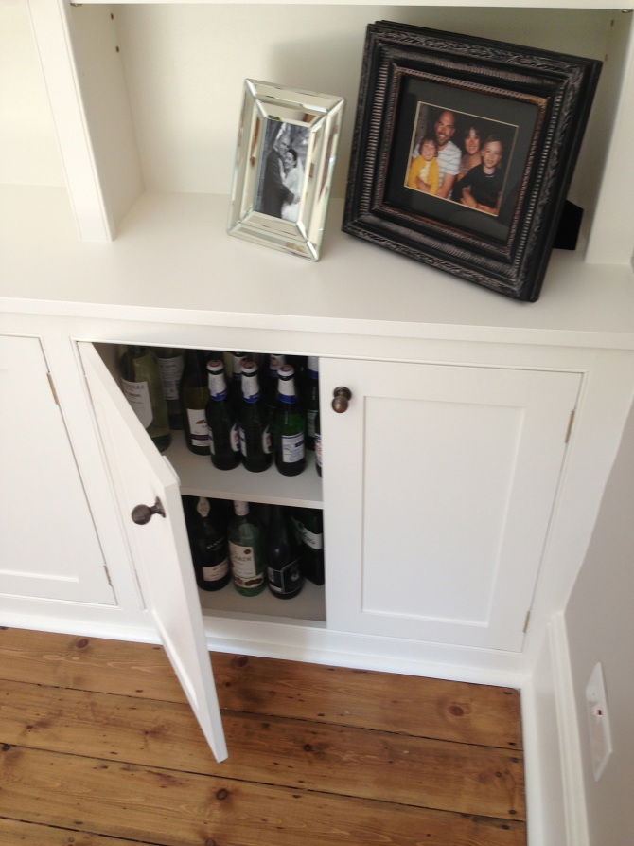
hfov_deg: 43.0
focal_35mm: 33
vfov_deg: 55.3
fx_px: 806
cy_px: 423
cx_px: 317
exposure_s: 1/40
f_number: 2.4
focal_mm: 4.13
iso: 50
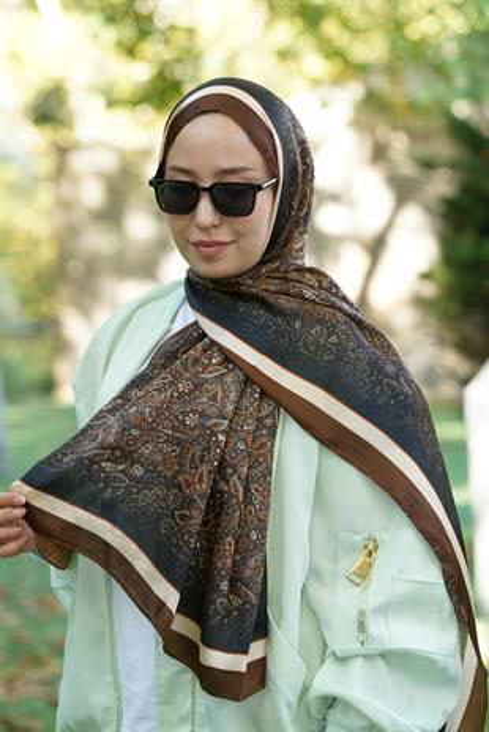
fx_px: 2339
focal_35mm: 115
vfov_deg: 17.8
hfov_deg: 11.9
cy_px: 366
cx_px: 244
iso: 500
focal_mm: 115
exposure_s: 1/125
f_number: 5
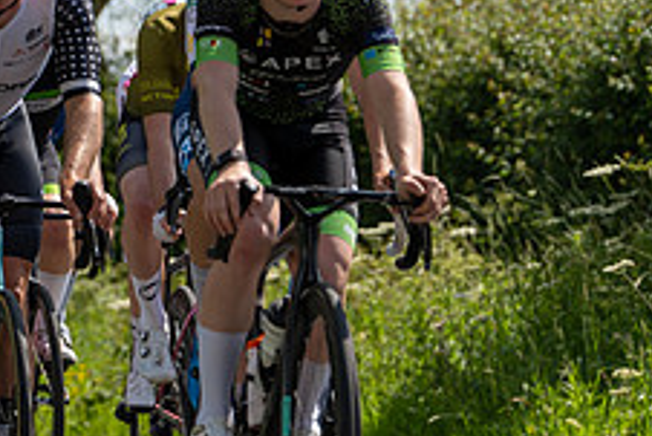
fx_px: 7267
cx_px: -92
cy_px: 13
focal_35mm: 401
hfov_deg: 5.1
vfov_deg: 3.4
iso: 100
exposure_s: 1/1000
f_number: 5
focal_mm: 156
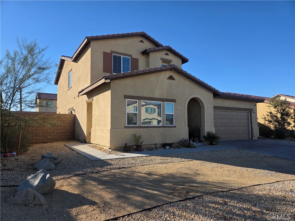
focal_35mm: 23
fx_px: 196
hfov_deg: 73.9
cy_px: 110
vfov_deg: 58.9
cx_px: 148
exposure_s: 1/3758
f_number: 1.8
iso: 80
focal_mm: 5.4
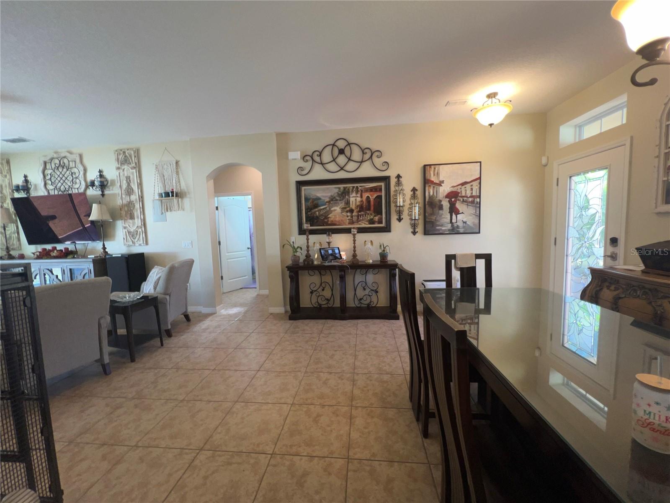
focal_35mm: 13
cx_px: 335
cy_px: 252
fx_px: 252
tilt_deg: -6.0
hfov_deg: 106.2
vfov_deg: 89.9
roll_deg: +2.3
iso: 25
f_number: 1.8
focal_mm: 1.57
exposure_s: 1/29
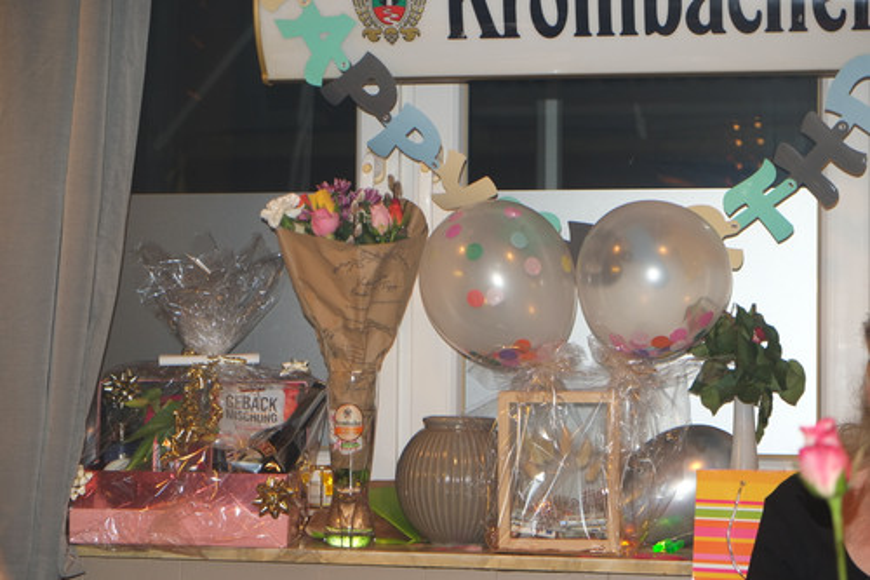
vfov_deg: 16.4
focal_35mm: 83
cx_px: 435
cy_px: 290
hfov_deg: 24.5
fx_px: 2005
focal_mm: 55
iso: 800
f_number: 4.5
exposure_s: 1/15
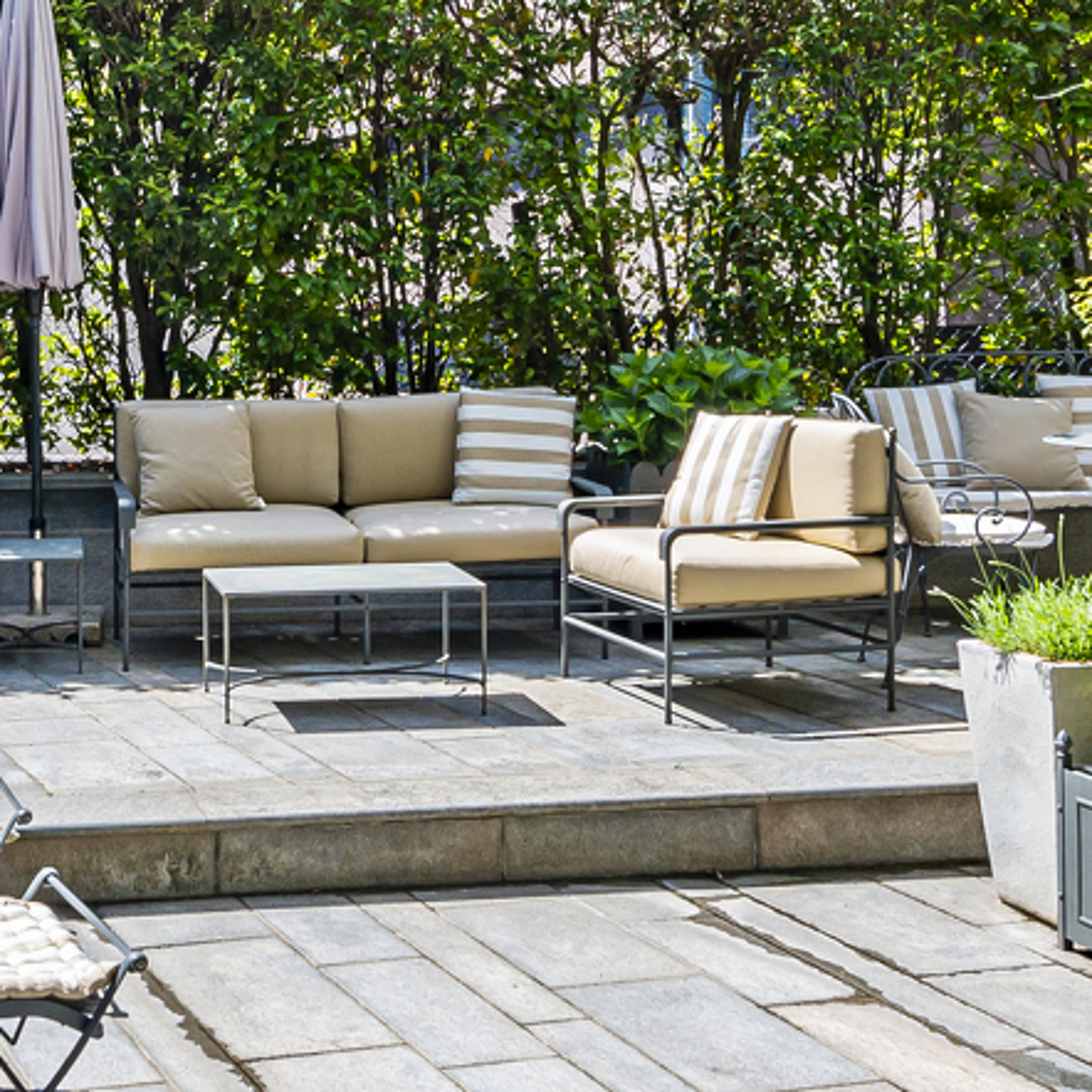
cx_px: 166
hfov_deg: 24.5
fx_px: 2463
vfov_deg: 24.8
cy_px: 293
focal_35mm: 69
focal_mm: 14
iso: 100
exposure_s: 1/200
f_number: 9
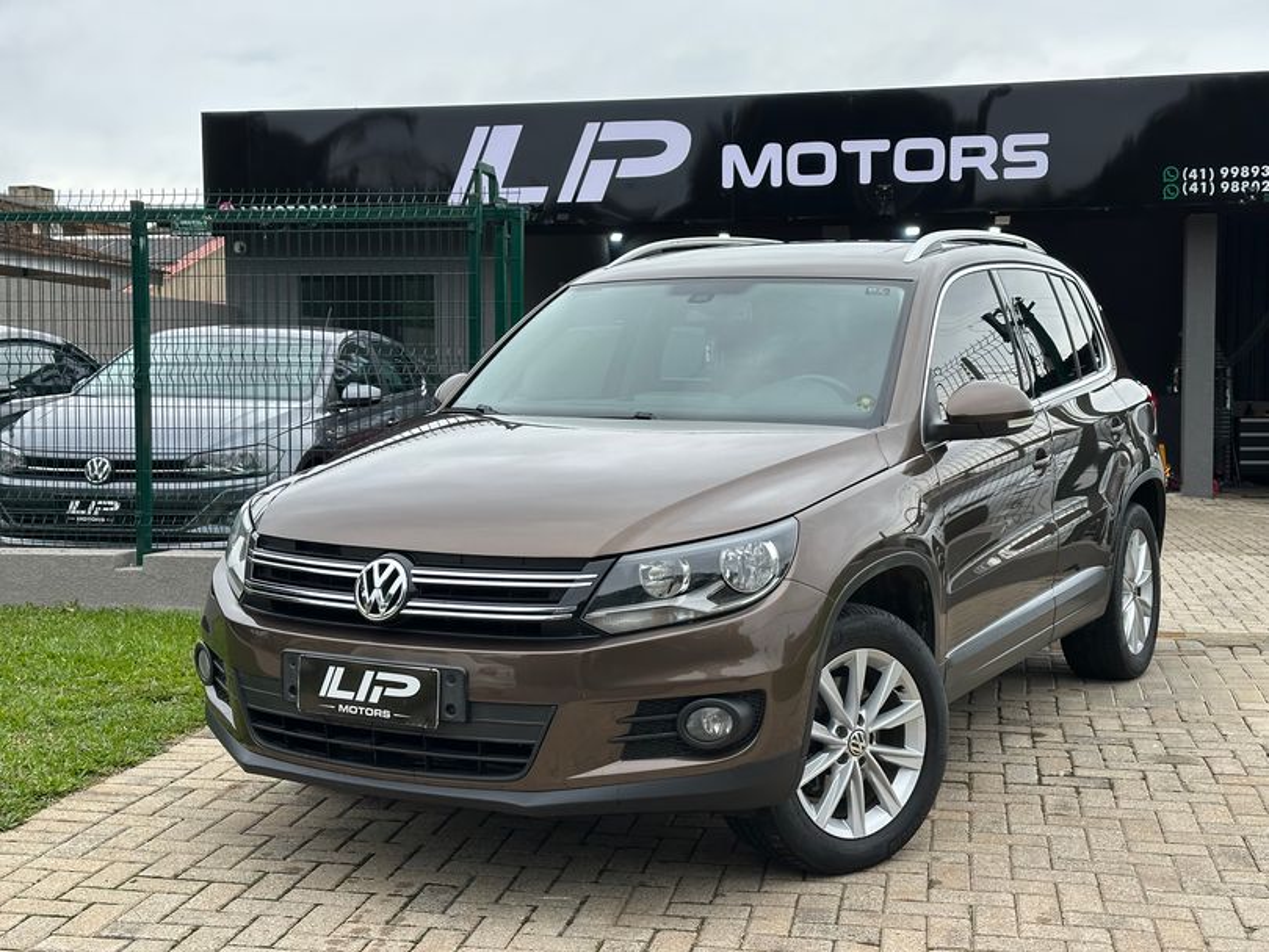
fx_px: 1760
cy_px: 476
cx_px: 634
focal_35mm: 48
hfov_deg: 39.6
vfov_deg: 30.3
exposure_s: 1/1019
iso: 64
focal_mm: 6.86
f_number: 1.78
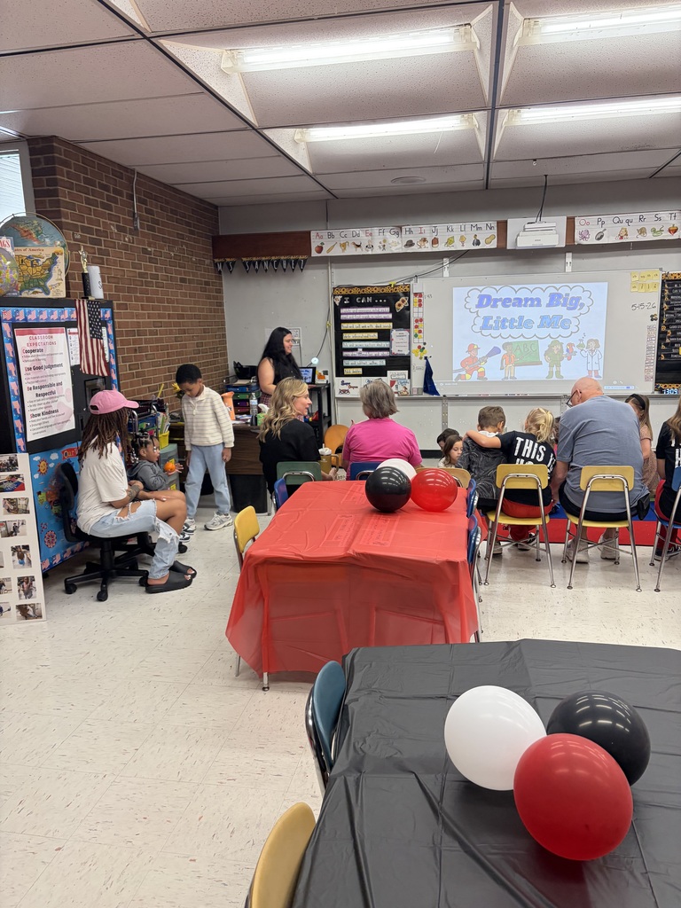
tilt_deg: -10.8
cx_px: 340
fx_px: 682
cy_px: 454
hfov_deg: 53.1
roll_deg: +1.8
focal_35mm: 26
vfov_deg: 67.3
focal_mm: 5.96
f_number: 1.6
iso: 160
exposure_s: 1/120
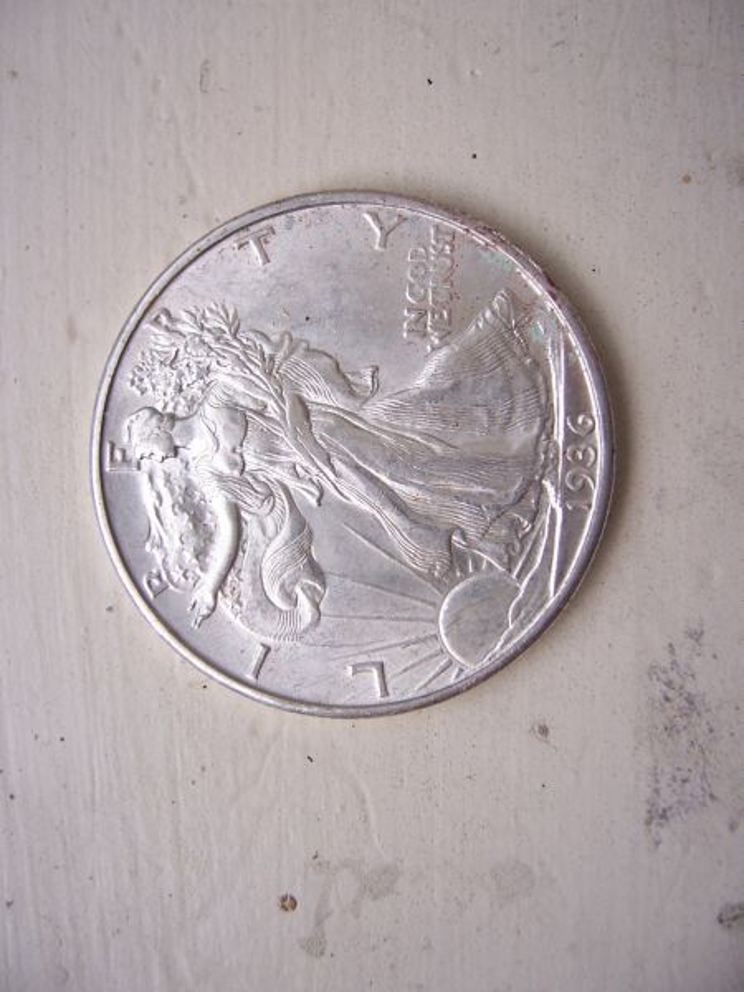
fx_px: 1032
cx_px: 372
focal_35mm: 36
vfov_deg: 51.4
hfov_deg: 39.7
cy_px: 496
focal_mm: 6
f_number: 3
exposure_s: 1/180
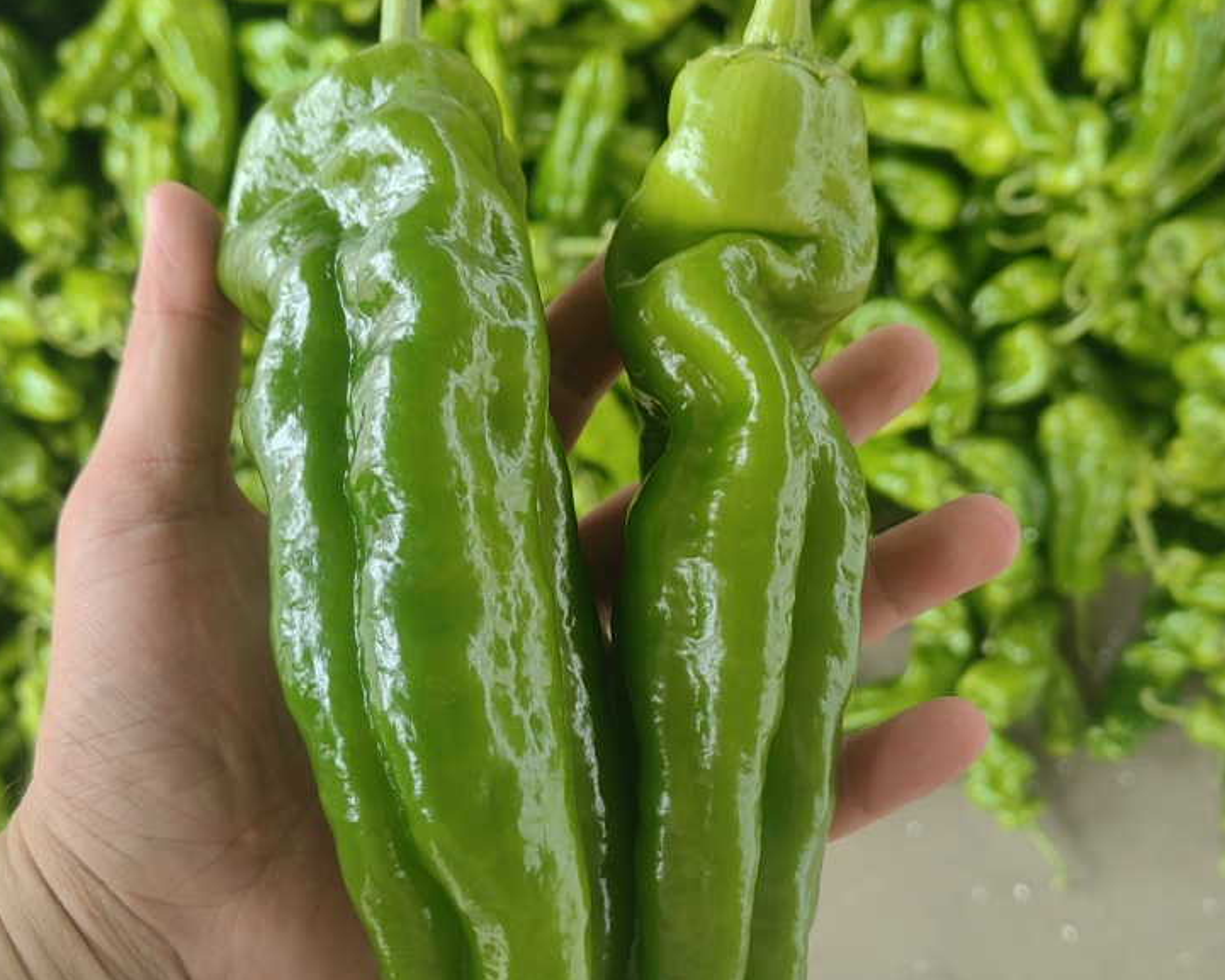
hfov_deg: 46.8
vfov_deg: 38.2
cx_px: 578
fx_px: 1414
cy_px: 561
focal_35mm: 39
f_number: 1.8
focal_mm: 5.54
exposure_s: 1/50
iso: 80
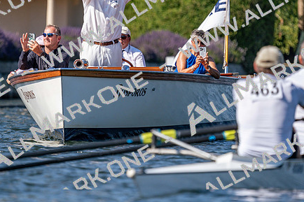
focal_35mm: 639
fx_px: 5394
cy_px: 70
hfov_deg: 3.2
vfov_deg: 2.2
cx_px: 127
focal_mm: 478
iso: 200
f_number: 6.3
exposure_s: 1/1600
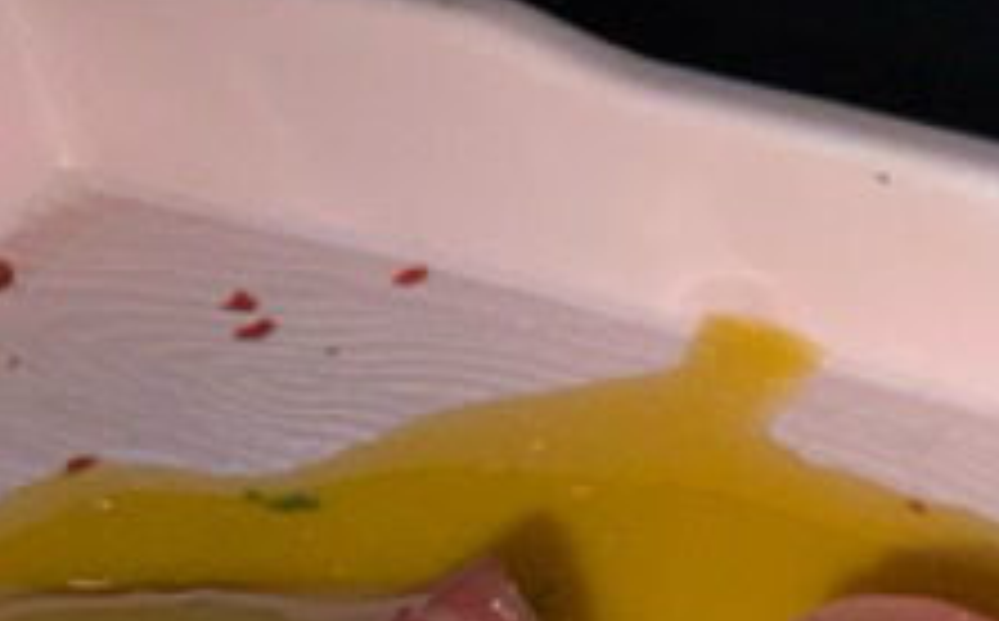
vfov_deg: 10.6
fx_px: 3018
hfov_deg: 16.7
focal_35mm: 111
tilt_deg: -51.1
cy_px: 1332
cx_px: 1580
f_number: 1.8
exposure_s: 1/568
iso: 16
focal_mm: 3
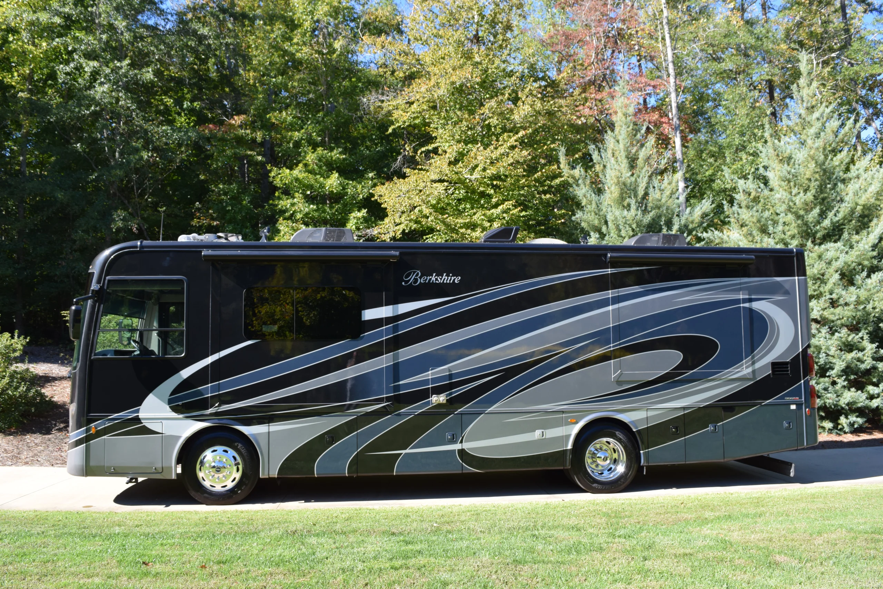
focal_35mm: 27
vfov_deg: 47.9
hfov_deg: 67.4
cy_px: 294
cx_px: 442
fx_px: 662
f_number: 8
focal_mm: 18
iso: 360
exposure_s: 1/250
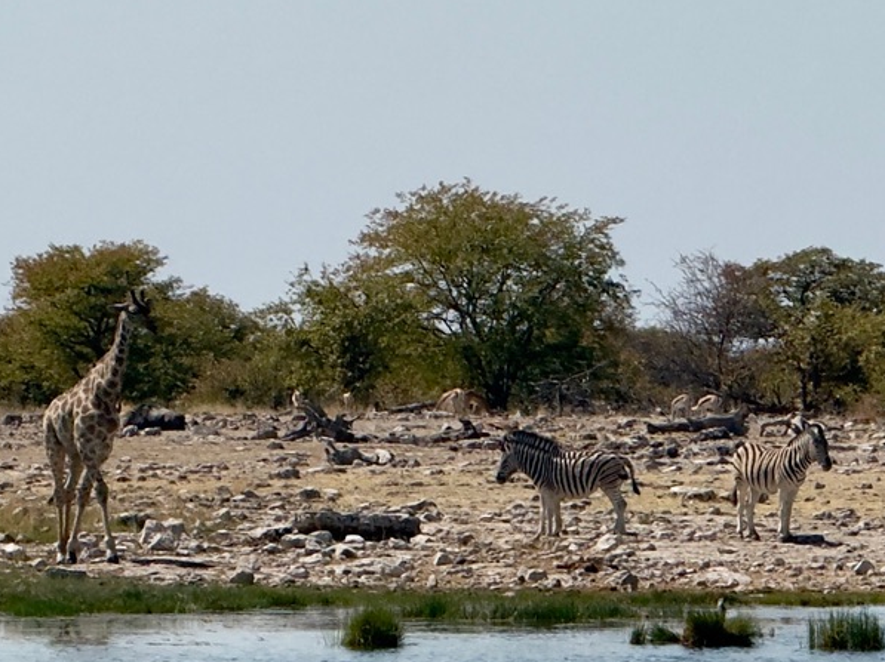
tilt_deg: +0.6
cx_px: 506
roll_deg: -0.7
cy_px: 412
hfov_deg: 4.8
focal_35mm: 412
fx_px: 10527
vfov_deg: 3.6
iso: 50
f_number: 2.8
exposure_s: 1/3891
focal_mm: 15.66
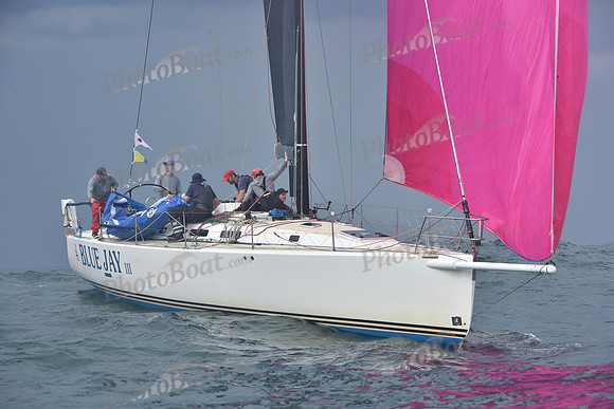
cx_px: 307
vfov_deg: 9.8
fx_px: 2388
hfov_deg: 14.7
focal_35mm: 140
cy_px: 204
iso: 320
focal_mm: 140
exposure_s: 1/800
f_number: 9
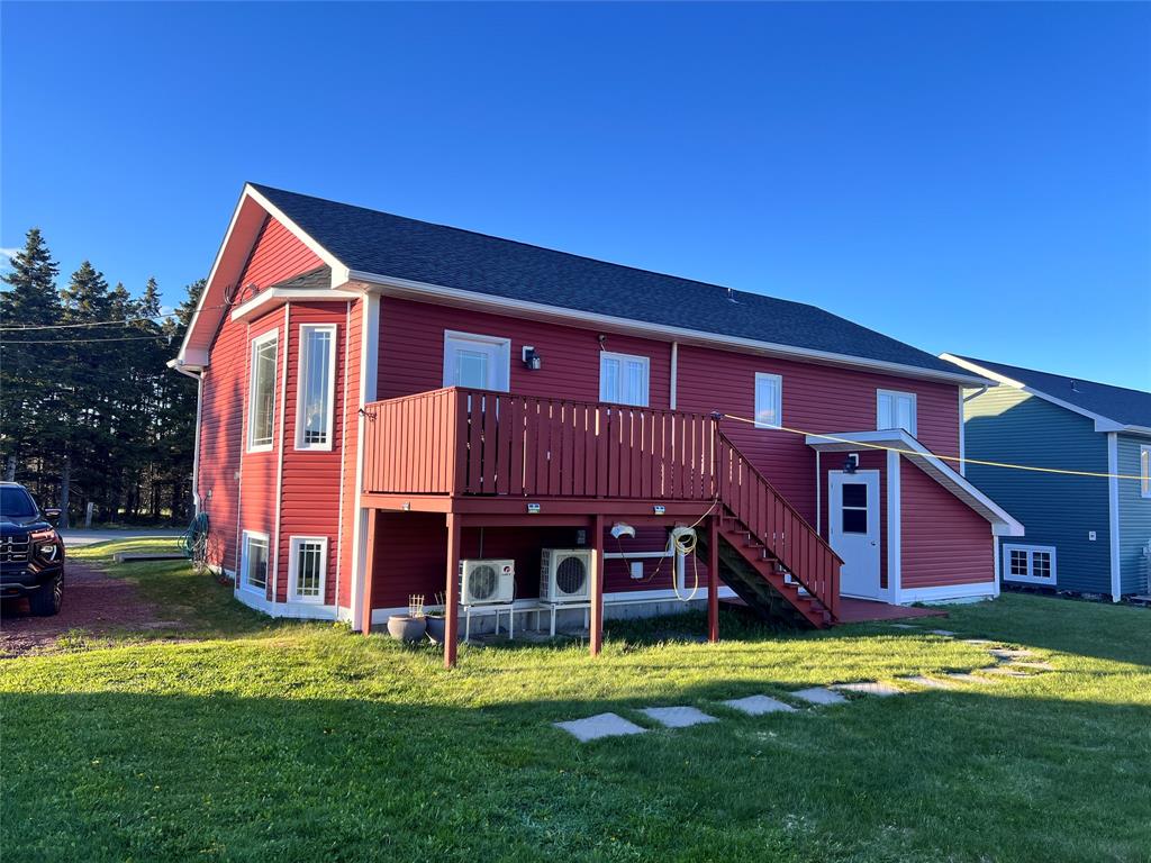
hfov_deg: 67.3
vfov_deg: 53.1
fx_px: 865
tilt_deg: +3.6
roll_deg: -0.5
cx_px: 576
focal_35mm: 26
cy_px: 432
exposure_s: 1/1252
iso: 50
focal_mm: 5.7
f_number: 1.5
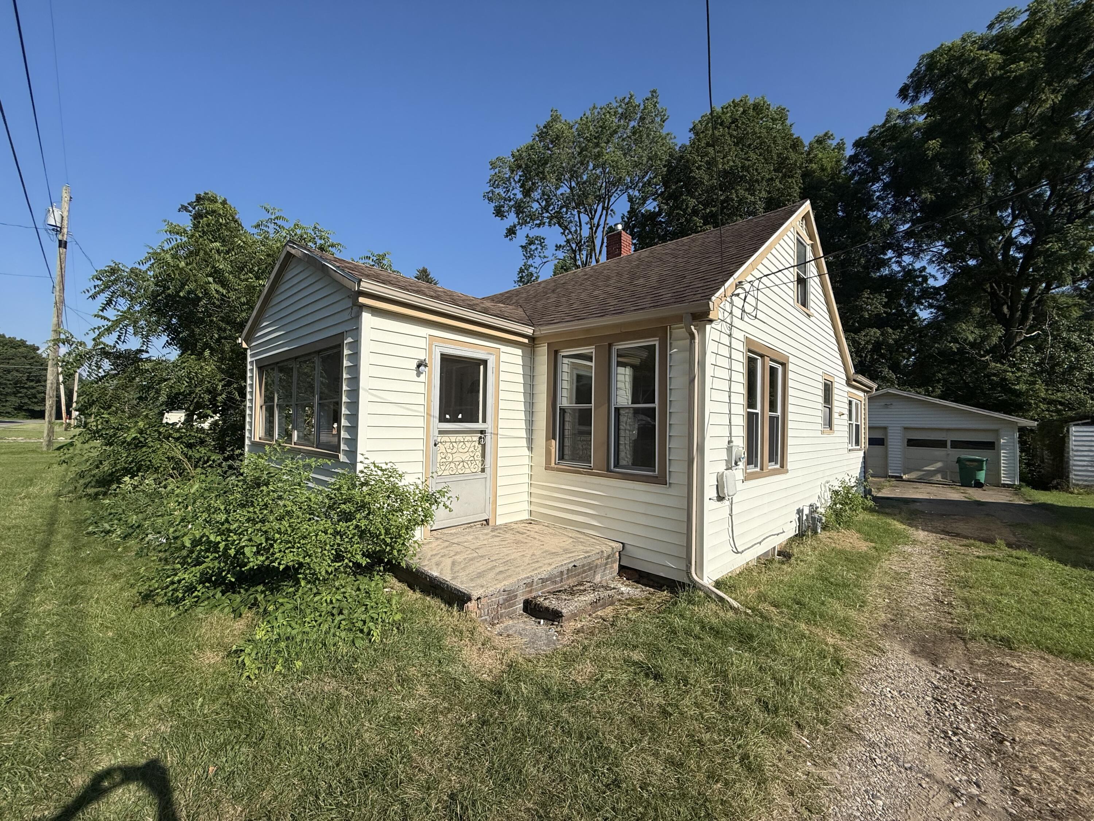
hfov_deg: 102.1
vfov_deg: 85.7
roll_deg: -1.2
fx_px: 442
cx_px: 547
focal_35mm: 14
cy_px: 410
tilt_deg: +2.5
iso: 50
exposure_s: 1/4425
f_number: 2.2
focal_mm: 2.22
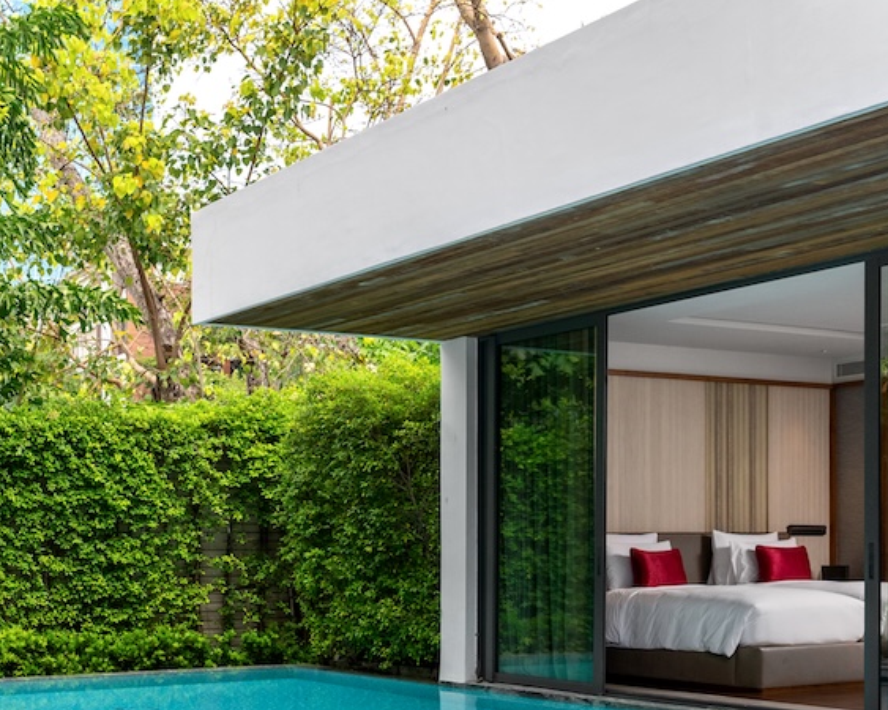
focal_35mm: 52
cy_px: 559
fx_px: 1366
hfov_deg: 34.7
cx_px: 151
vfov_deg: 28.6
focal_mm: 26
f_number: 8
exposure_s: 1/100
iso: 400
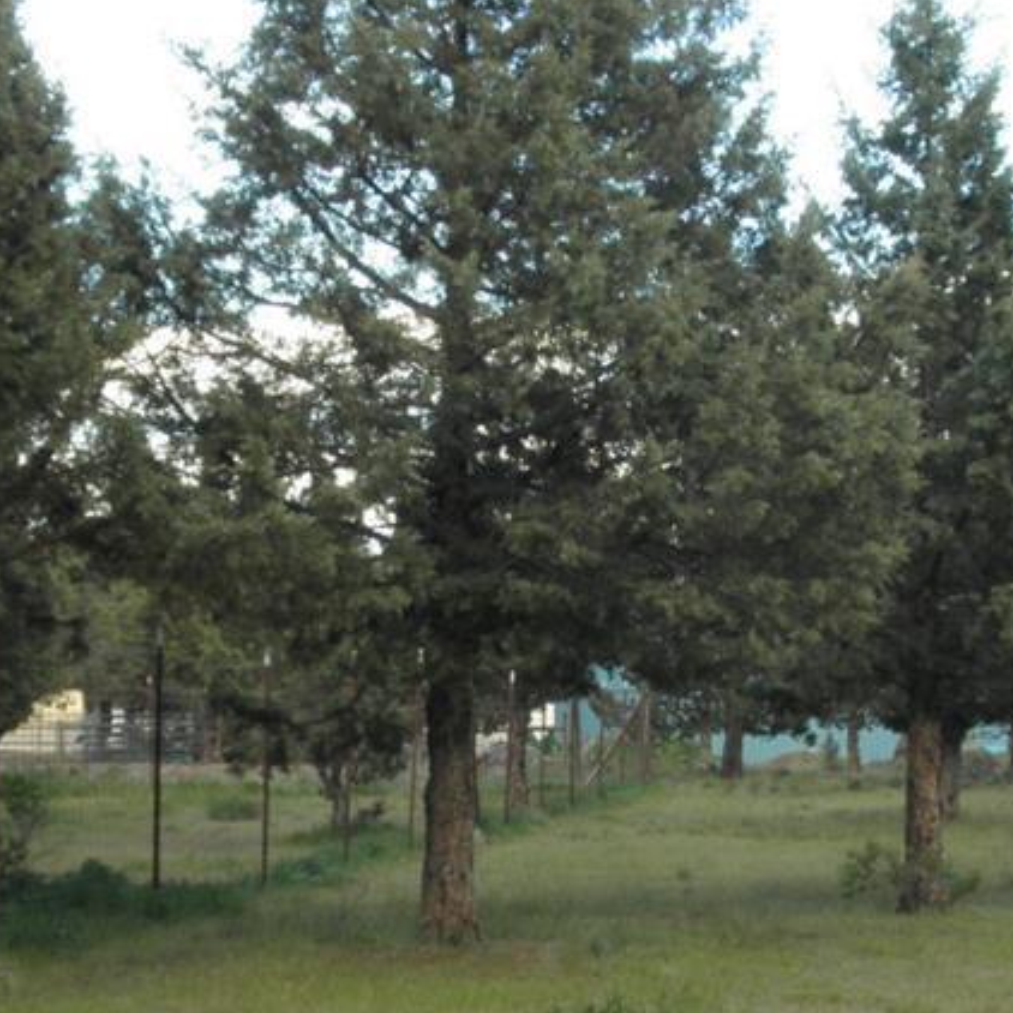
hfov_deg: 19.7
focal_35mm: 88
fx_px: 2914
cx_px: 583
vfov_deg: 19.7
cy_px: 636
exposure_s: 1/125
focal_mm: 5
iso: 64
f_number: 3
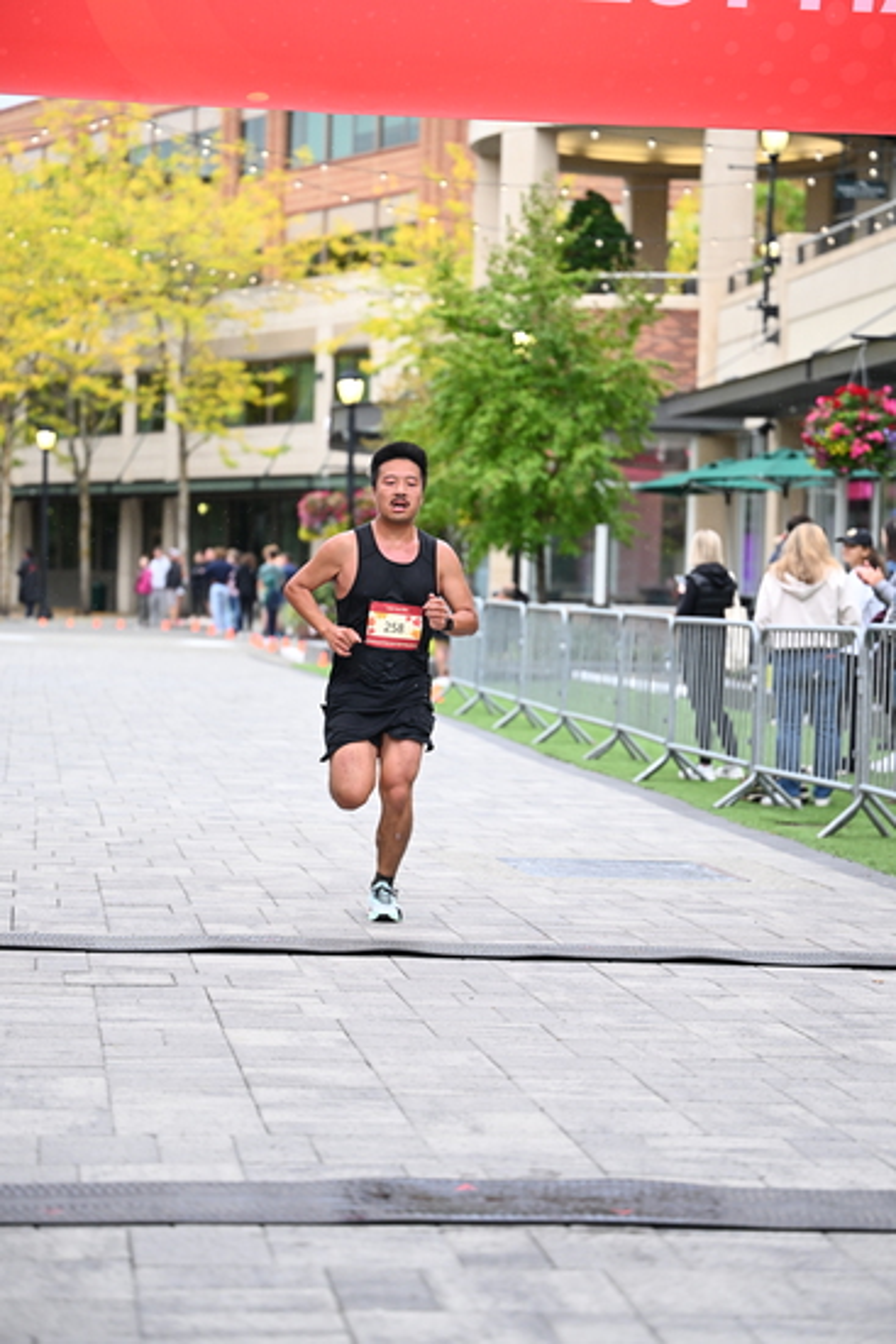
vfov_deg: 23.6
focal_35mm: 86
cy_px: 672
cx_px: 448
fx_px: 3208
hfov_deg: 15.9
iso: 1250
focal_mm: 86
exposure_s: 1/1250
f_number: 2.8
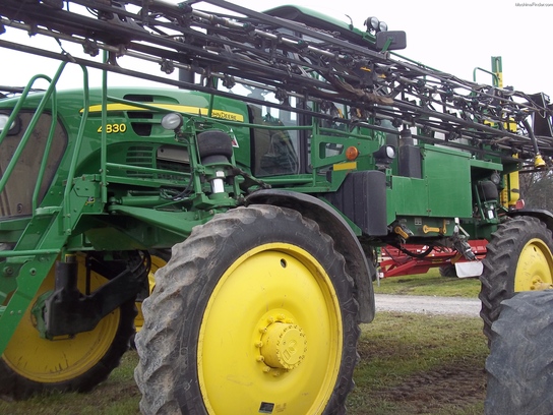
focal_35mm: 36
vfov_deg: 39.7
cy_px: 208
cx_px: 276
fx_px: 575
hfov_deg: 51.4
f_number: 3.1
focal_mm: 6.5
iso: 80
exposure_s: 1/200
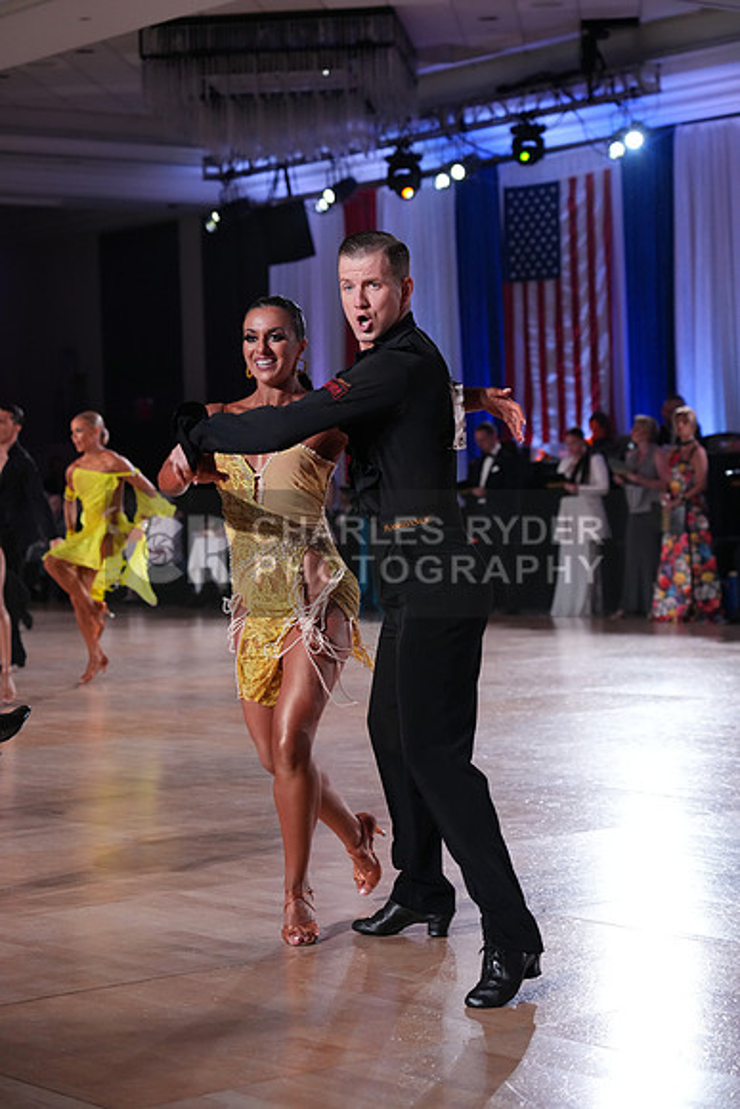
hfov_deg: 18.0
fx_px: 2342
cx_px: 370
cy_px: 554
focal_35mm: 76
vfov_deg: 26.6
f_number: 4
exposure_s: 1/500
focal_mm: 76
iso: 3200
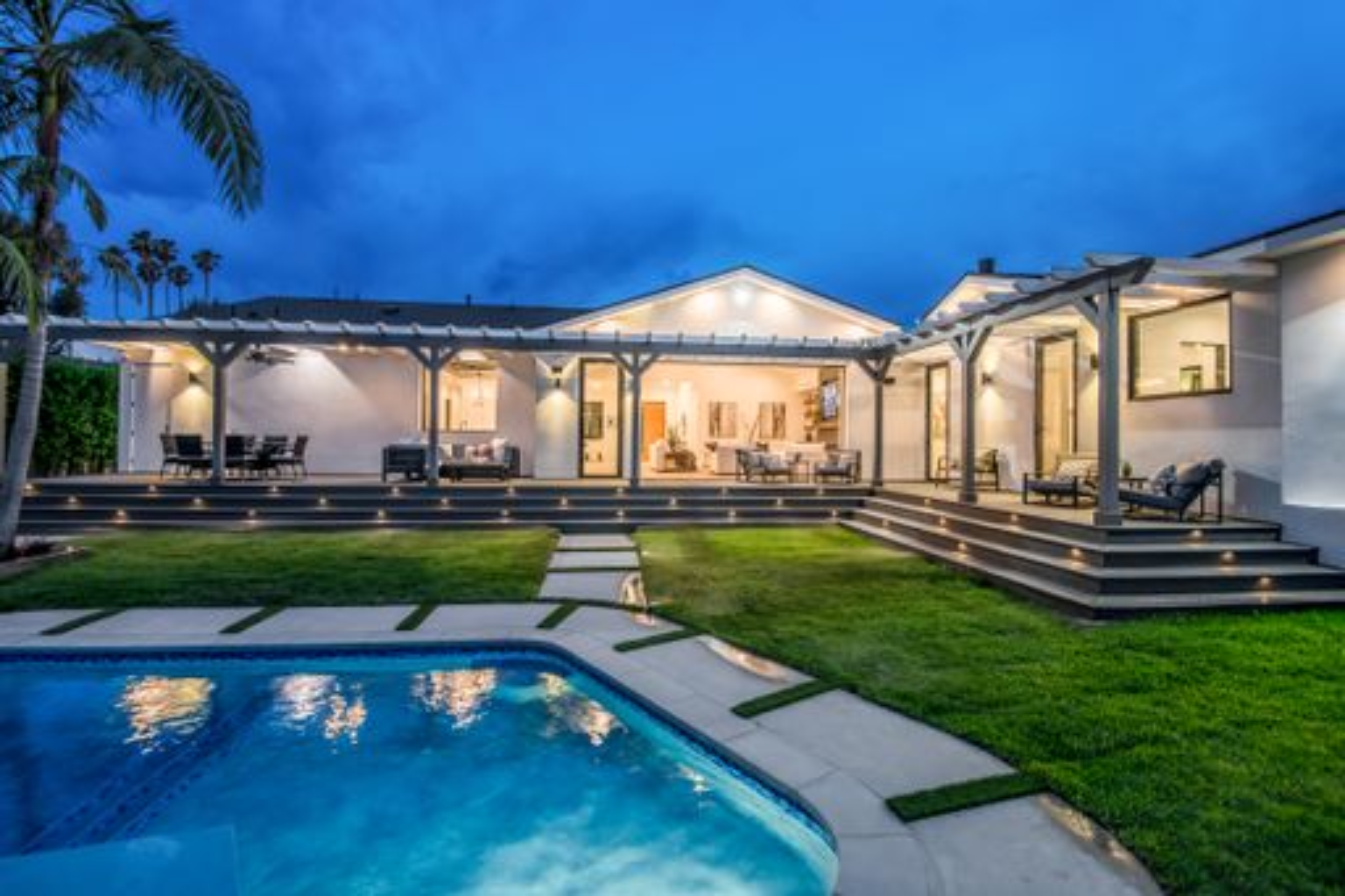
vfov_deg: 73.7
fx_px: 598
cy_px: 448
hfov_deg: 96.8
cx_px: 672
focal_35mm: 16
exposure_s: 1/6
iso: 320
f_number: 8
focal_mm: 16
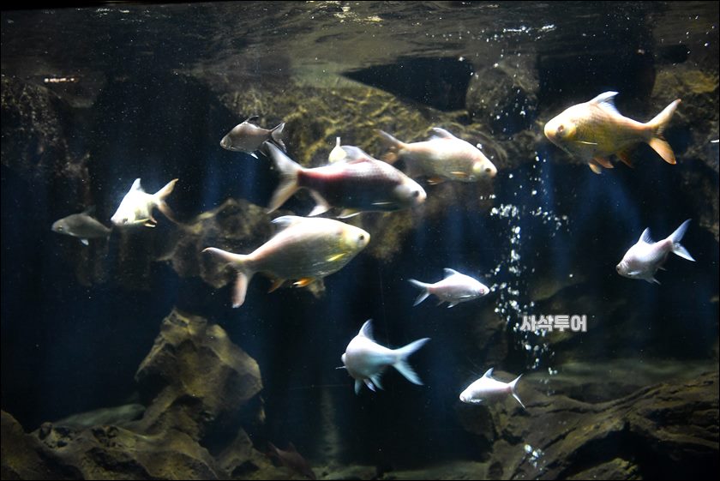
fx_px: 800
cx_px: 360
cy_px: 240
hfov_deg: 48.4
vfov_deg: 33.4
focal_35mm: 40
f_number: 3.5
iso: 5000
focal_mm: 40
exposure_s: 1/50
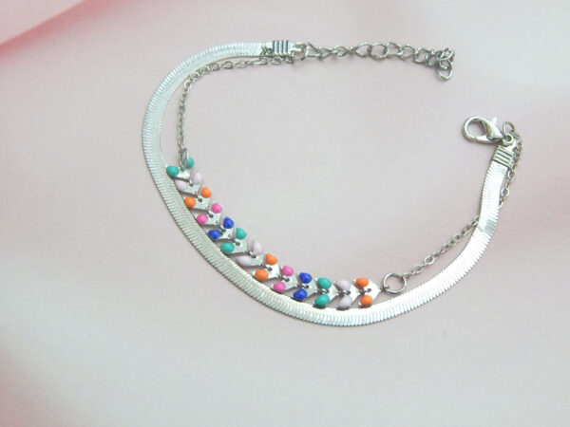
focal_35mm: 61
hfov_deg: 31.7
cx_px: 285
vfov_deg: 24.0
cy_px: 214
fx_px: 1004
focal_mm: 10.9
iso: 400
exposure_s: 1/20
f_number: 4
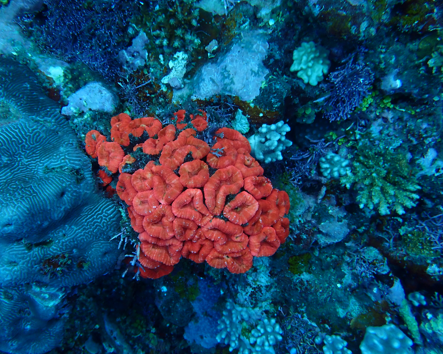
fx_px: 420
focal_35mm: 32
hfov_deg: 55.6
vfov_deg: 45.8
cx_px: 201
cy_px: 180
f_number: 3.2
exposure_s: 1/100
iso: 200
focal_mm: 5.5
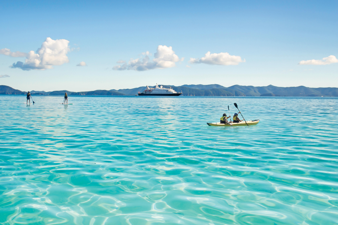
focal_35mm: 38
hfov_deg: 51.3
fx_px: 352
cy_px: 112
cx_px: 169
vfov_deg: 35.4
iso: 100
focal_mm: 25
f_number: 8
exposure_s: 1/200
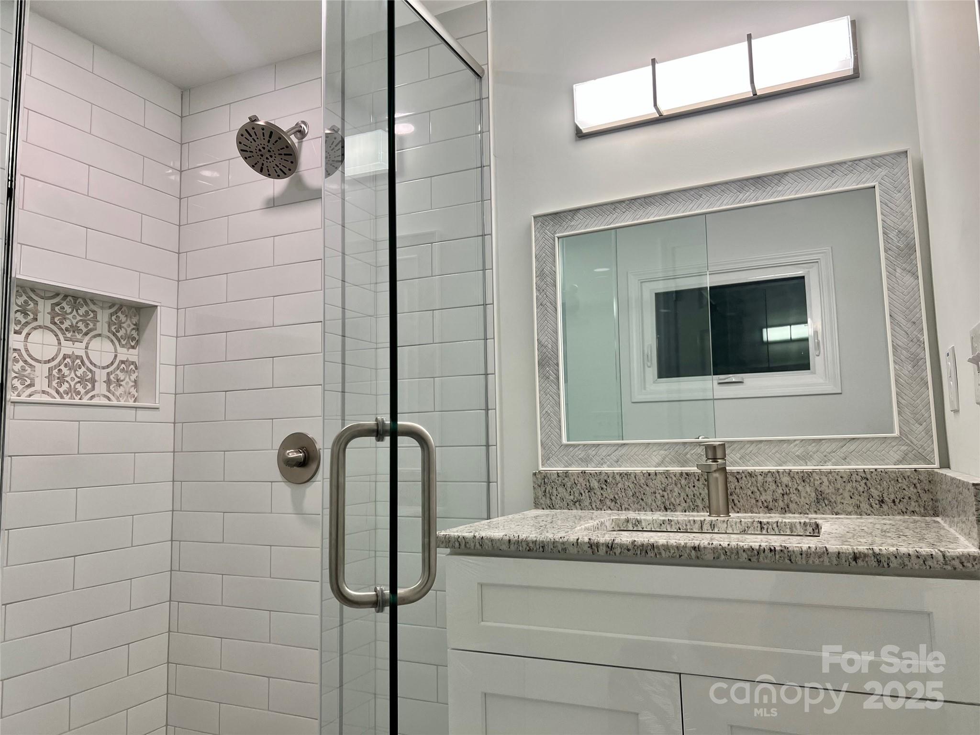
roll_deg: +1.1
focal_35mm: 26
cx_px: 490
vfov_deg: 53.1
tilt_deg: +3.7
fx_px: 736
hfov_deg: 67.3
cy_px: 368
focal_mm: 5.7
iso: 64
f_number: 1.5
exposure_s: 1/153
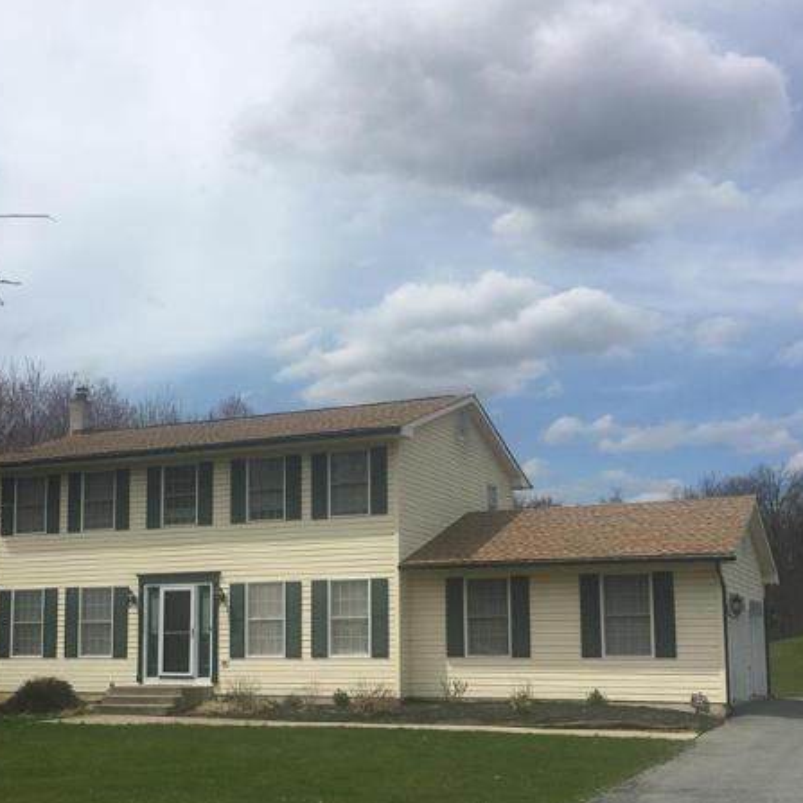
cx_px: 320
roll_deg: -0.8
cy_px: 528
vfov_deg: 38.0
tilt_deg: +6.1
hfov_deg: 38.2
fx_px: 1155
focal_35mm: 44
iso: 25
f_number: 2.2
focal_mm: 4.15
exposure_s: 1/2653
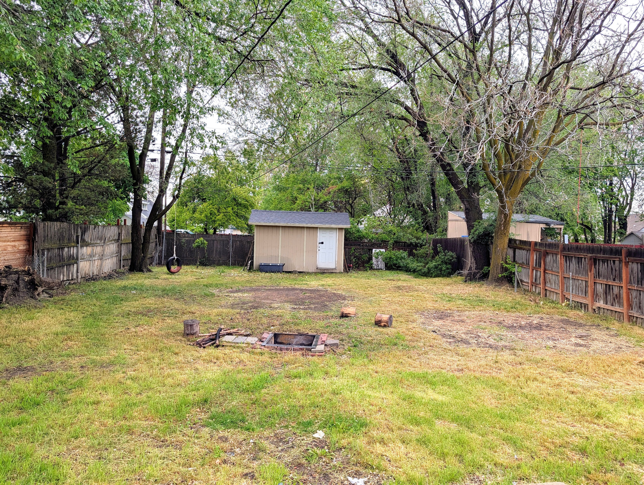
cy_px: 242
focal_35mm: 24
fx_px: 447
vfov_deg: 56.9
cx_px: 322
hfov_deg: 71.5
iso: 23
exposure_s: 1/438
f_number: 1.68
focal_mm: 6.9
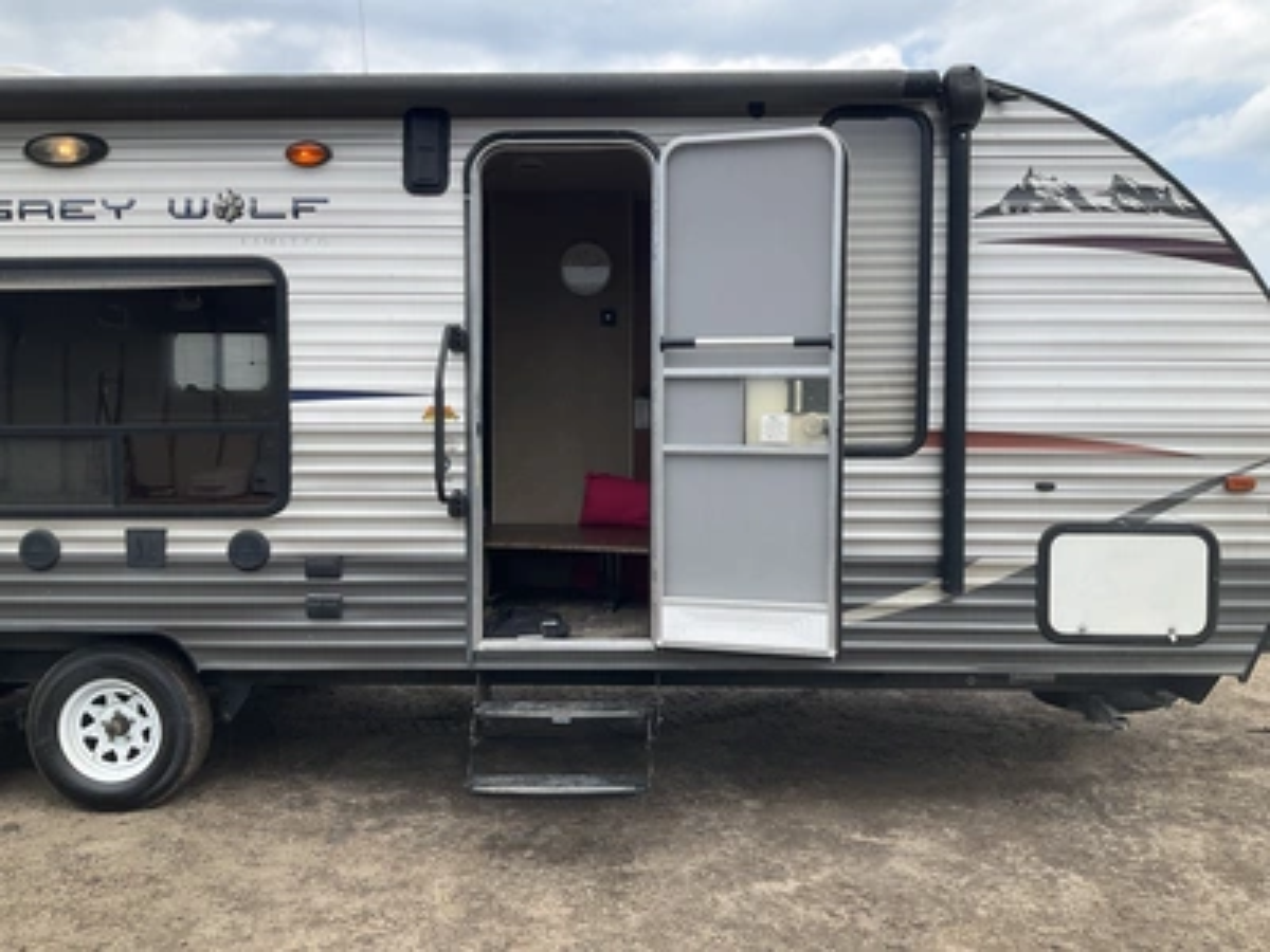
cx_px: 635
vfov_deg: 48.2
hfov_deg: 61.7
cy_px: 476
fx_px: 1064
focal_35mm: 29
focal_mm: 3
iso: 25
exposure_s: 1/1076
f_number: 1.8
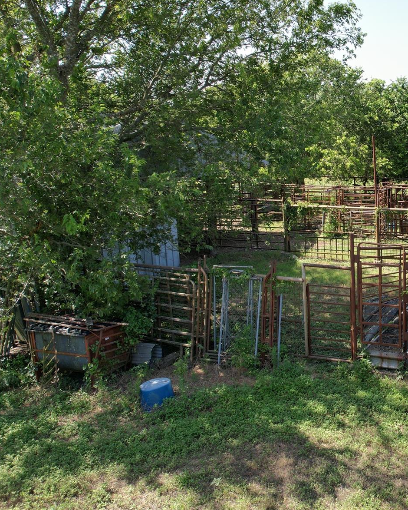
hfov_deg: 37.1
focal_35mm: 36
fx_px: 543
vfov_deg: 50.1
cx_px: 404
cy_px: 215
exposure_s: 1/725
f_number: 2.8
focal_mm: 8.38
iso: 100
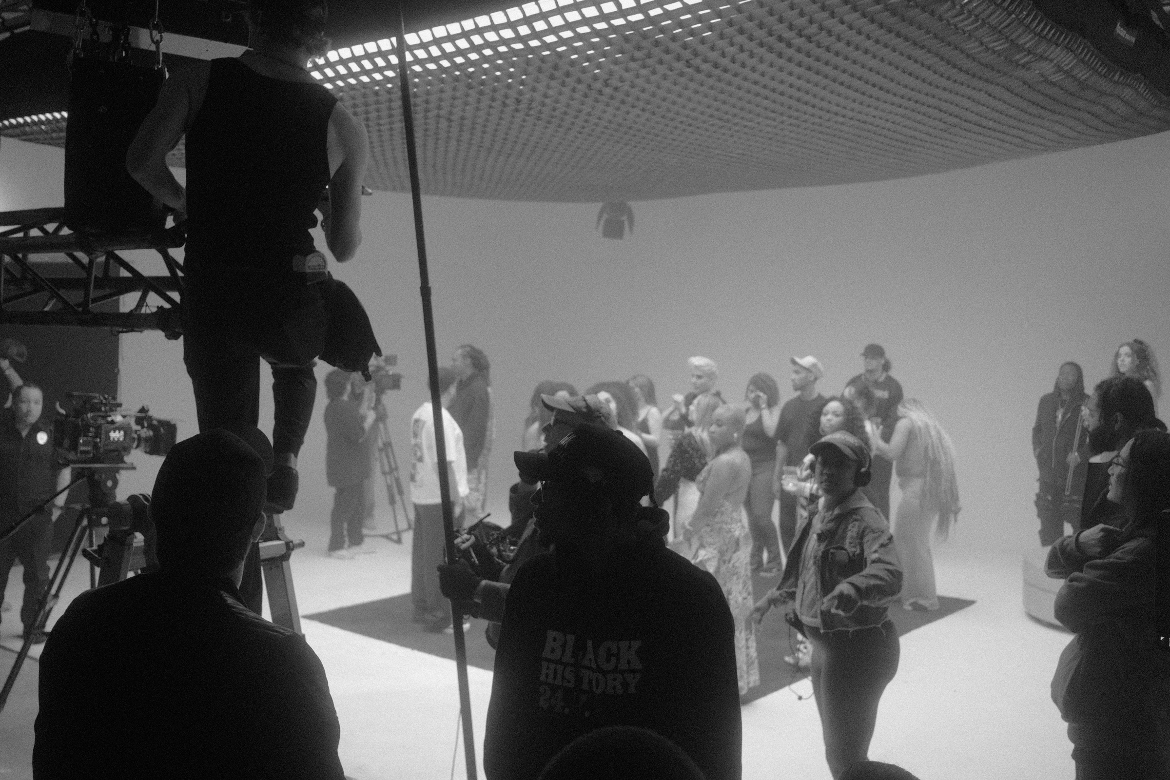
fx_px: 1137
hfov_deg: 54.4
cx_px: 585
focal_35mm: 35
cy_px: 390
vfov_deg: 37.9
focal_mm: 23
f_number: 2.8
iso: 4000
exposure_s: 1/160
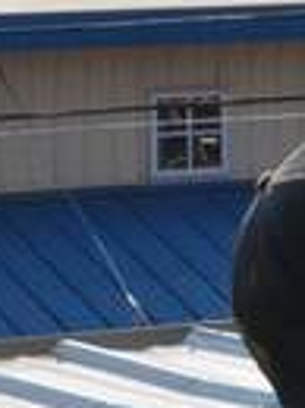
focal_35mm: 333
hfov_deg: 4.3
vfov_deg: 5.8
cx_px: 862
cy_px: 880
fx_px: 3930
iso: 1000
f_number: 16
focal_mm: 25
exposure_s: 1/1000
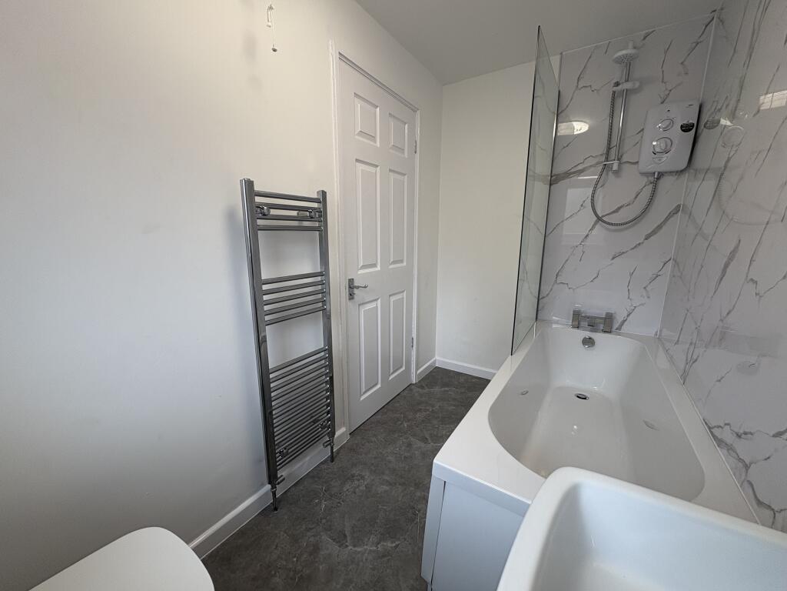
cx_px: 394
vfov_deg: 85.7
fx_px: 318
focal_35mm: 14
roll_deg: +0.3
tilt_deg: -11.4
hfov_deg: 102.1
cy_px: 296
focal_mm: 2.22
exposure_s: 1/100
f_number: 2.2
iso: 64
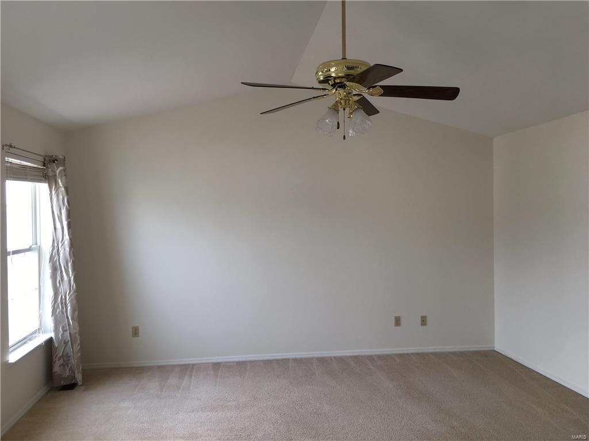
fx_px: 493
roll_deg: +1.0
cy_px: 220
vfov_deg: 48.2
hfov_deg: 61.7
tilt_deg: -1.4
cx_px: 294
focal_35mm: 29
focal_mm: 4.15
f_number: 2.2
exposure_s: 1/60
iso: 32
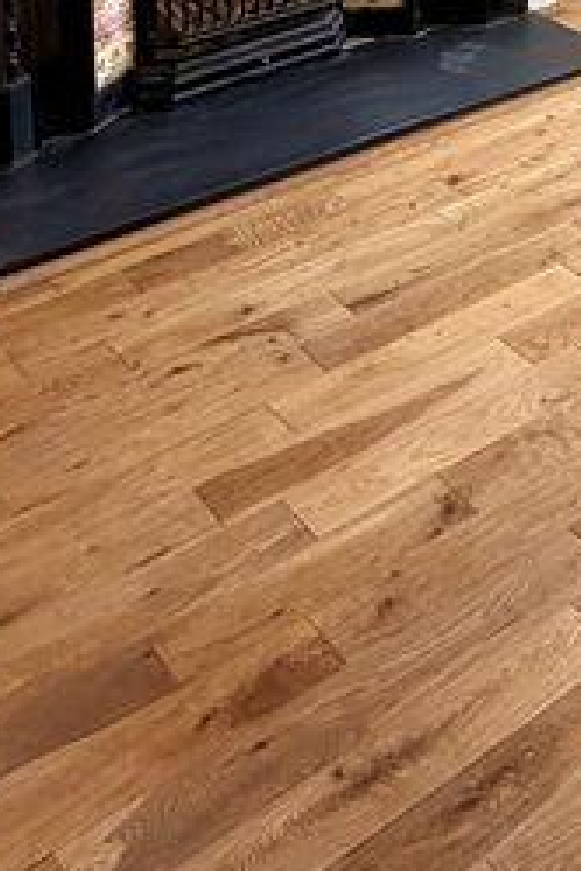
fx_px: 1452
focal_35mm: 60
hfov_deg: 21.9
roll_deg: -0.5
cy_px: -280
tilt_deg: -9.7
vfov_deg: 27.5
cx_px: 570
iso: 160
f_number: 2.2
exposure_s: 1/121
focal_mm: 2.22
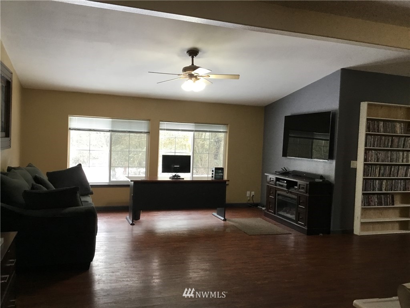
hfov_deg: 58.4
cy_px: 154
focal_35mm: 31
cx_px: 205
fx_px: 367
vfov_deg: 45.4
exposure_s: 1/30
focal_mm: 3.3
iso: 40
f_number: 2.4
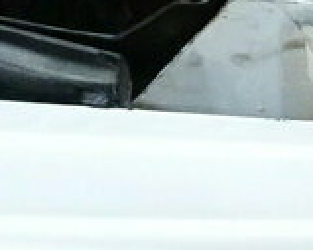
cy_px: 73
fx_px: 1639
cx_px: 939
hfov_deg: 8.9
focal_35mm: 177
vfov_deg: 8.7
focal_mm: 4.1
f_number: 3.5
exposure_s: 1/25
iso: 800
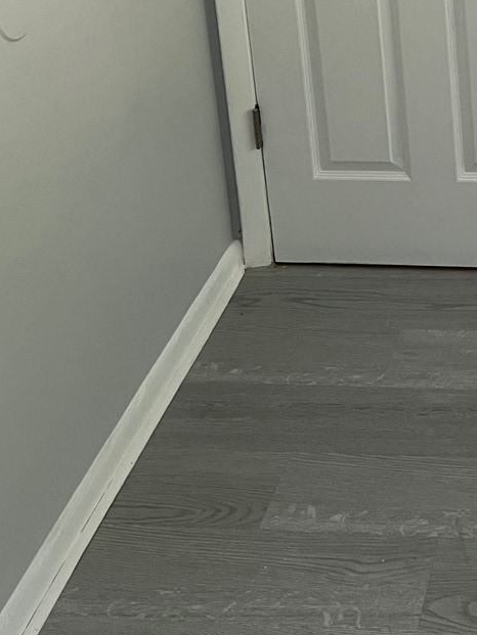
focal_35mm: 67
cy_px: -129
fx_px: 1231
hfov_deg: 20.6
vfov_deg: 25.9
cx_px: 558
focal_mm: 5.7
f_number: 1.5
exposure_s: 1/60
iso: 80
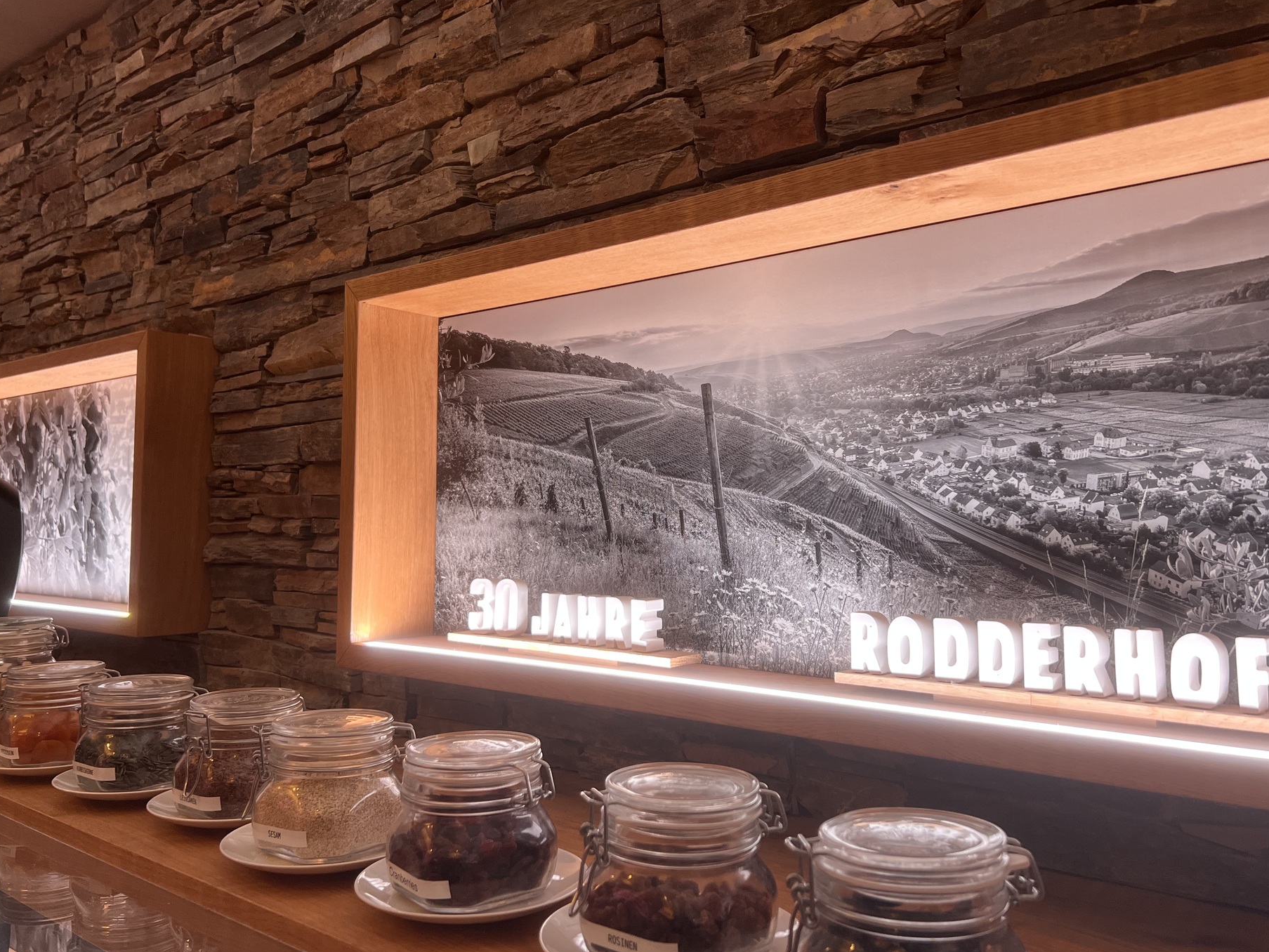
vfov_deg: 48.2
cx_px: 632
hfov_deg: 61.6
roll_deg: -0.1
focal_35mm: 29
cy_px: 447
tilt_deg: +4.5
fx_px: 1063
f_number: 1.5
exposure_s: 1/100
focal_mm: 5.7
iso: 125
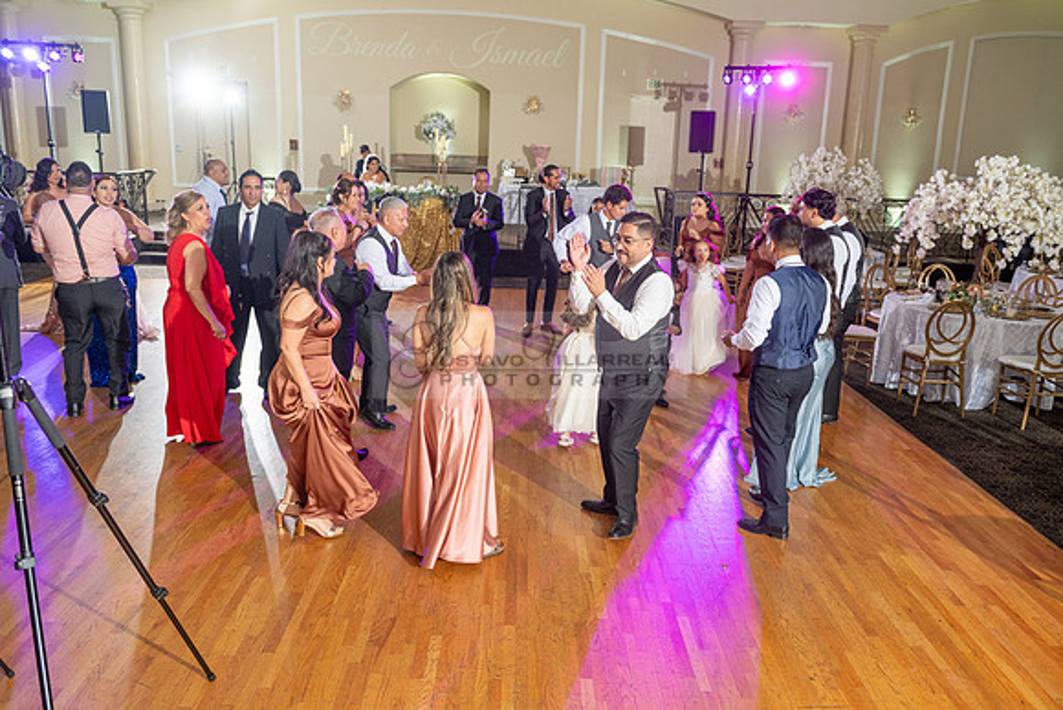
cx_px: 532
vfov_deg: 42.3
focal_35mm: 31
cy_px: 355
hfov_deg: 60.3
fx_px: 916
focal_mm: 31
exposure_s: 1/160
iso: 800
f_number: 4
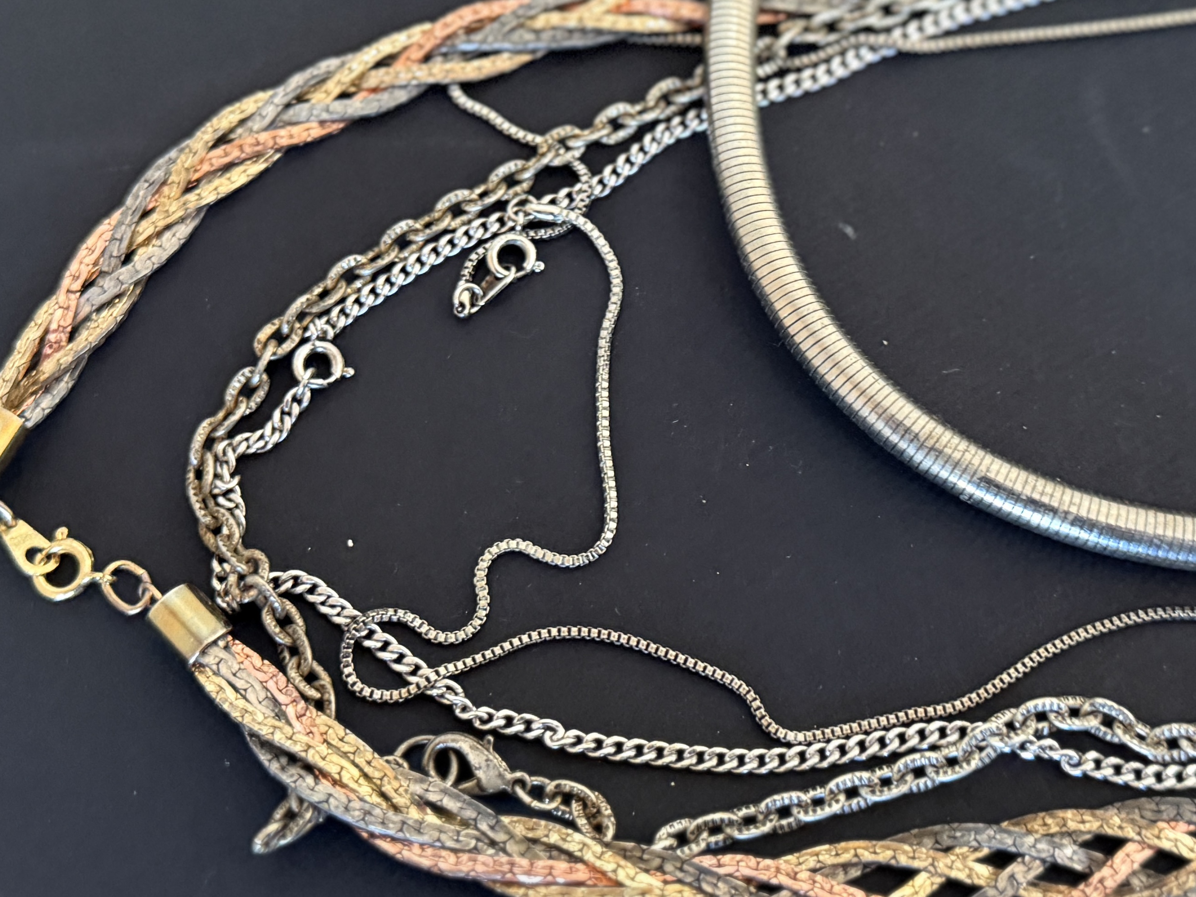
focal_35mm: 24
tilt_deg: -67.0
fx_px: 829
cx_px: 598
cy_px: 448
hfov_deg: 71.6
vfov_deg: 56.8
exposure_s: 1/40
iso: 640
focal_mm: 6.76
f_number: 1.78
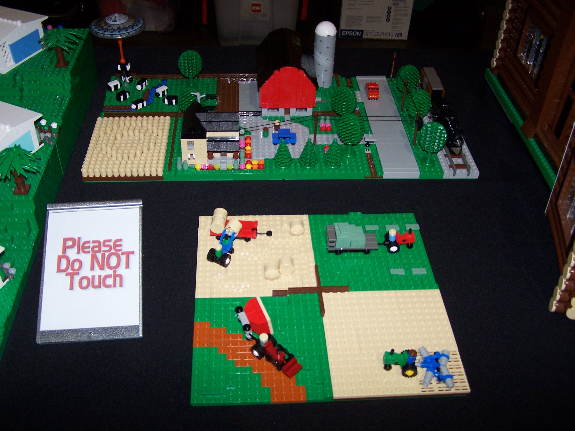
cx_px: 288
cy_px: 216
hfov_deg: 49.0
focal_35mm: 38
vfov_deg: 37.7
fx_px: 631
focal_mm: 6.3
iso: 140
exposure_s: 1/60
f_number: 2.8
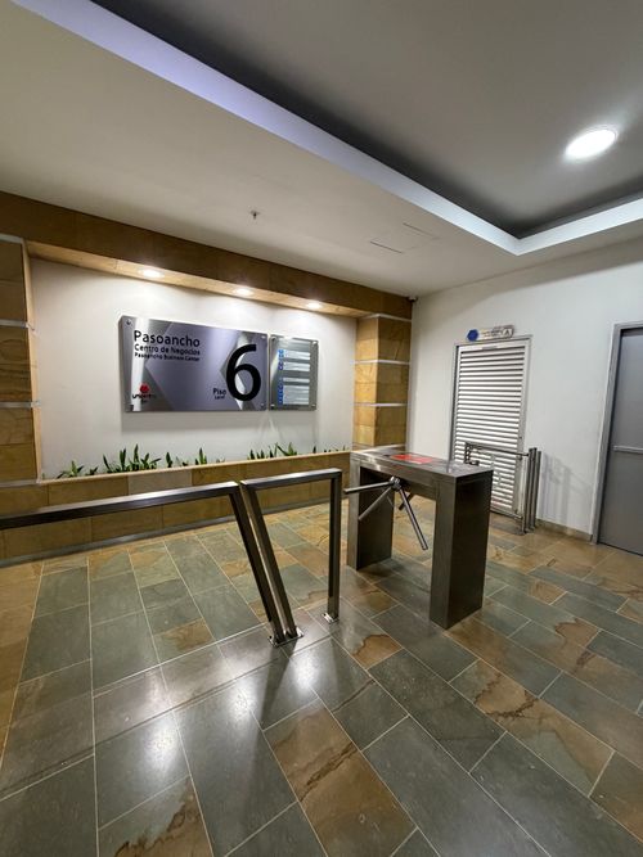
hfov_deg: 85.7
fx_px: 347
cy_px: 428
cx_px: 322
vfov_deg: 102.1
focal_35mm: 14
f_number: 2.2
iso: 320
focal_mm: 2.22
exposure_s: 1/60
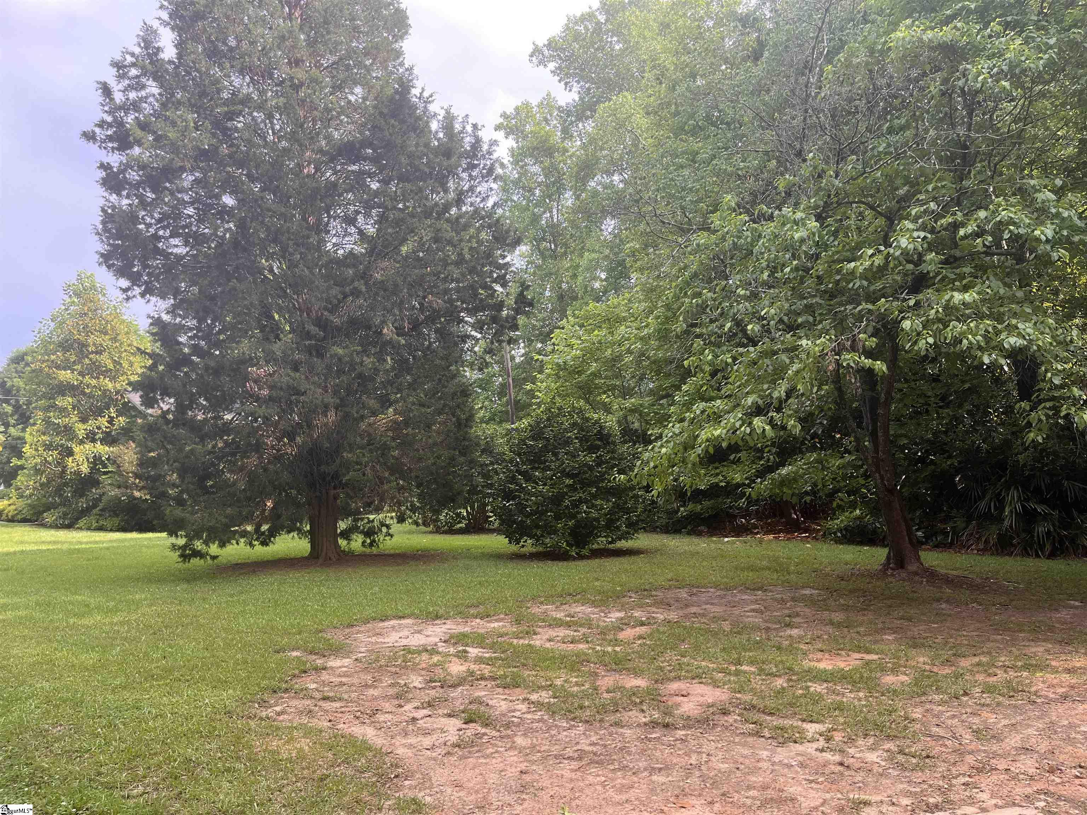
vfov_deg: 53.1
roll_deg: +5.0
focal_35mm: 26
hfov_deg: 67.3
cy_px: 408
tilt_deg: +3.9
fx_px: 816
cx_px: 544
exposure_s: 1/471
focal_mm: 5.1
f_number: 1.6
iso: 50
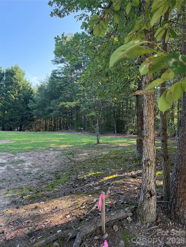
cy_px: 124
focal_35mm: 24
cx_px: 93
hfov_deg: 56.8
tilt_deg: +2.3
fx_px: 172
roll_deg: -4.5
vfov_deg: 71.6
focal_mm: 6.76
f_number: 1.78
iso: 80
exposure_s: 1/217
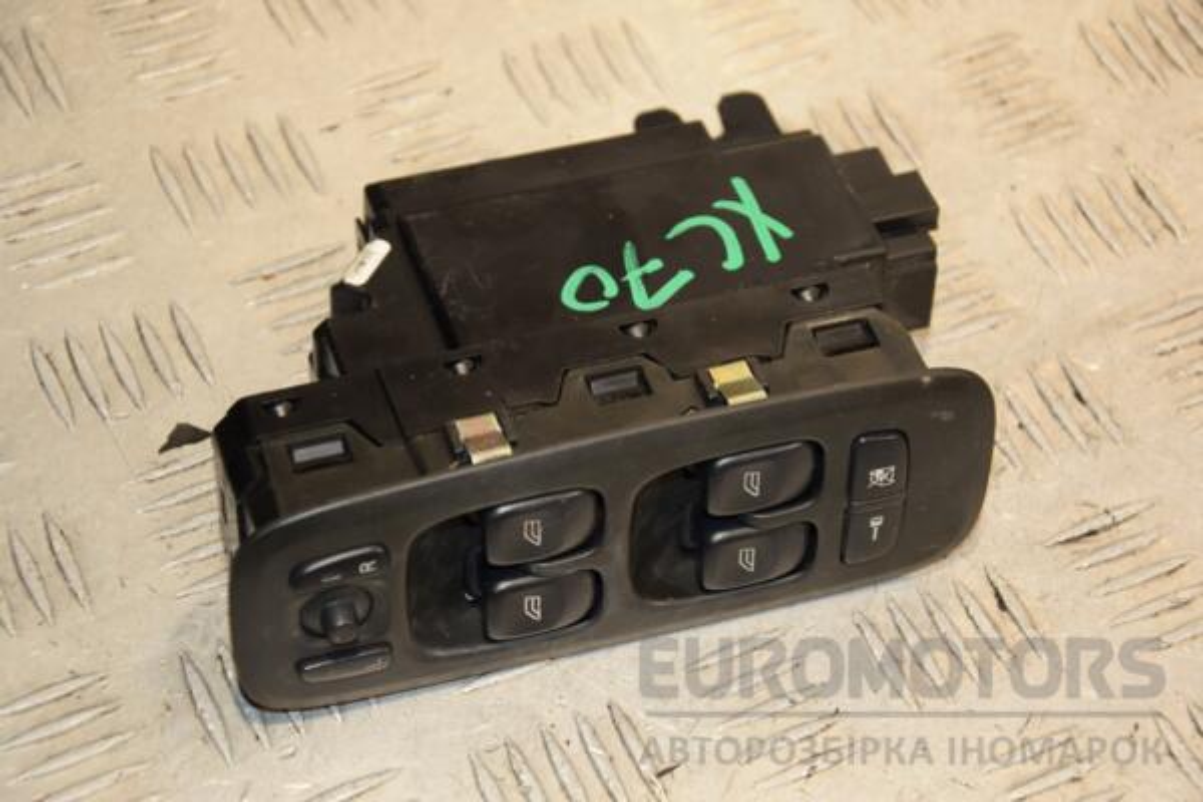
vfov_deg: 13.8
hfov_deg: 20.6
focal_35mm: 99
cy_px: 401
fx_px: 3308
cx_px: 602
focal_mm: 66
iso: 800
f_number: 5.3
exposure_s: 1/160
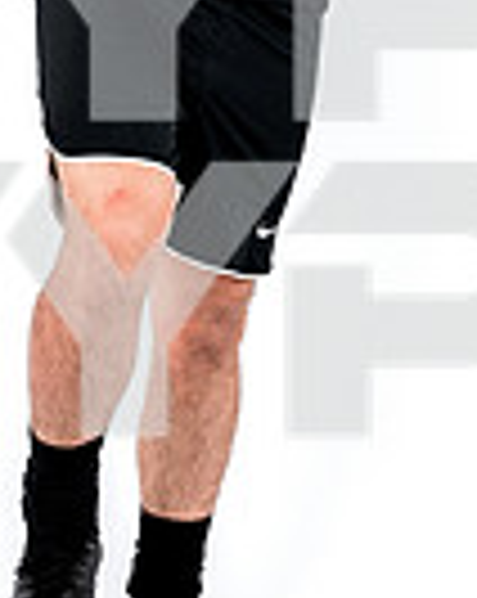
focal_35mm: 136
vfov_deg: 14.0
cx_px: 243
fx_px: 2405
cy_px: -13
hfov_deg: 11.3
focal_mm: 42.8
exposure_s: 1/250
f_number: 4.5
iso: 160
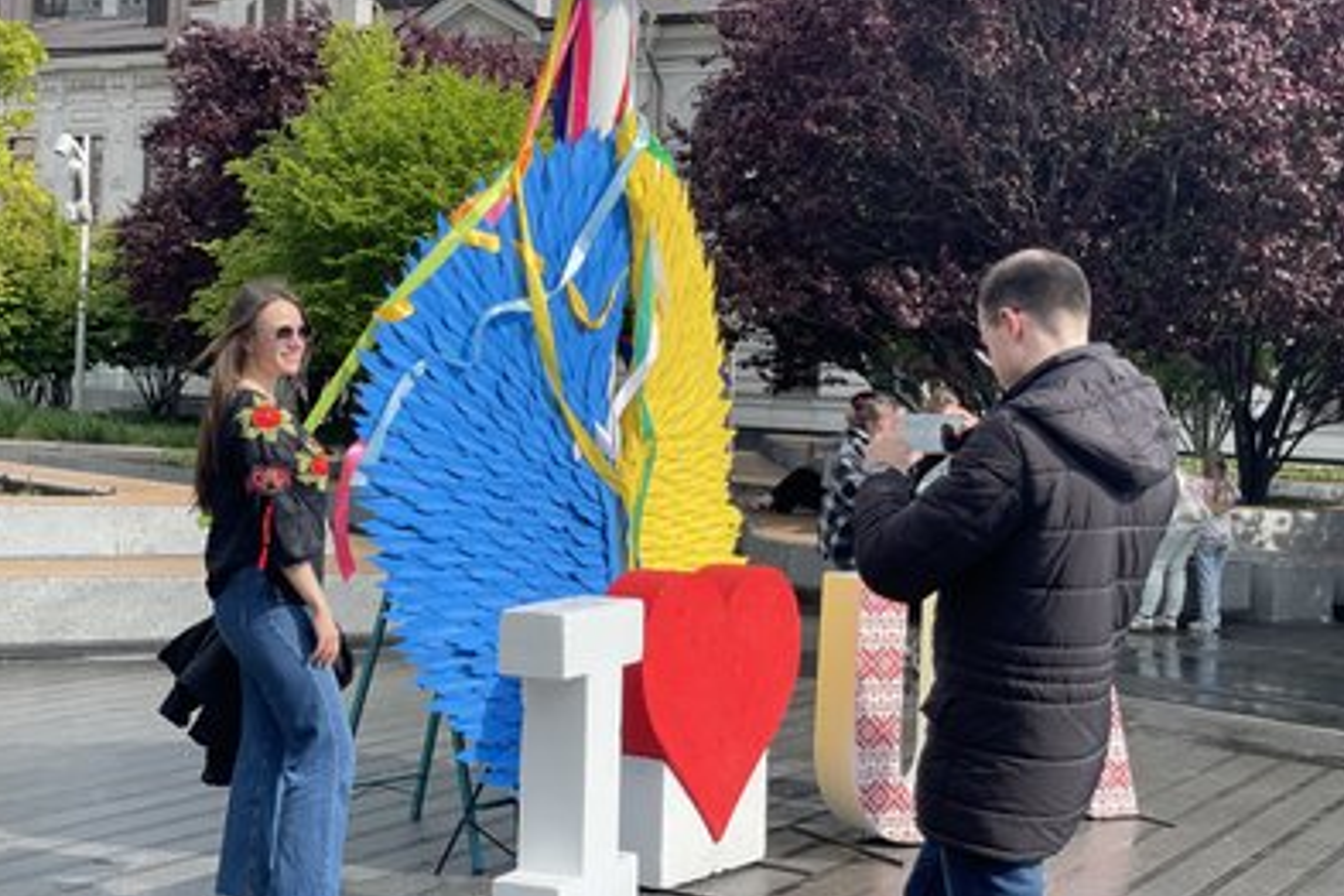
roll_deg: -1.5
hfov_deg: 36.2
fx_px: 2053
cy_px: 479
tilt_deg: -1.2
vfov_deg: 24.6
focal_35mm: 55
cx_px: 663
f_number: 2
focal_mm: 6
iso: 25
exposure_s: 1/1115
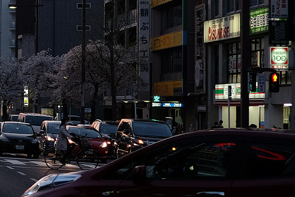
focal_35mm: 156
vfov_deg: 8.8
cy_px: 37
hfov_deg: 12.5
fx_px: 1278
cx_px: -140
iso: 200
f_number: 2.5
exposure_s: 1/125
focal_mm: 32
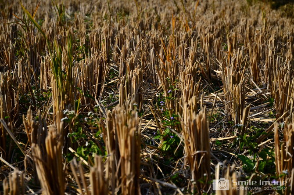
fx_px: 709
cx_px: 147
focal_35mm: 87
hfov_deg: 23.4
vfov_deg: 15.6
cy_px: 98
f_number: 5.3
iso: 100
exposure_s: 1/1250
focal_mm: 58
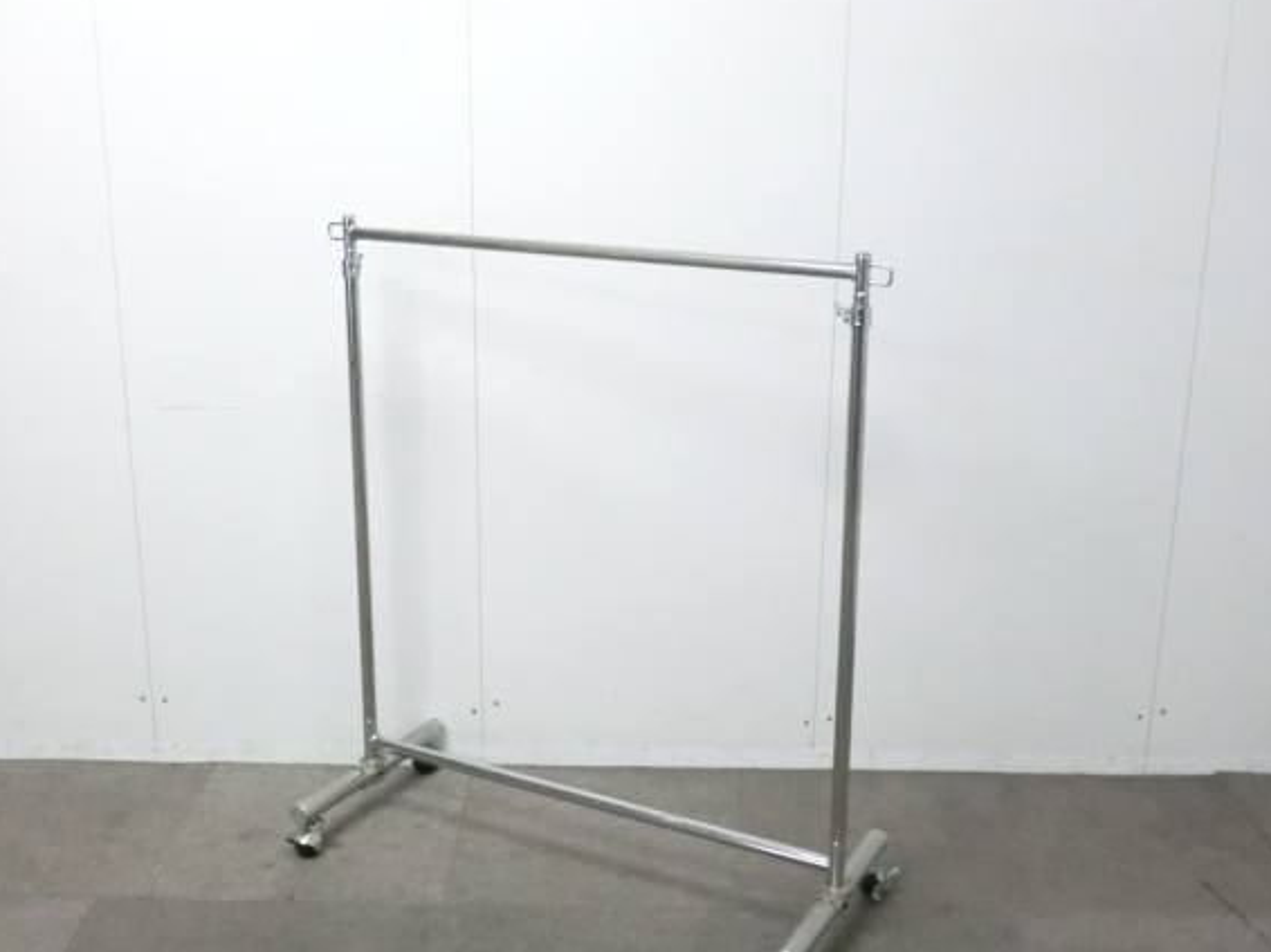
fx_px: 1578
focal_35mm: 43
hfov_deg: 43.8
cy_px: 487
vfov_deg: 33.6
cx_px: 600
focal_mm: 6.9
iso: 800
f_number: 3.9
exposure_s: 1/60
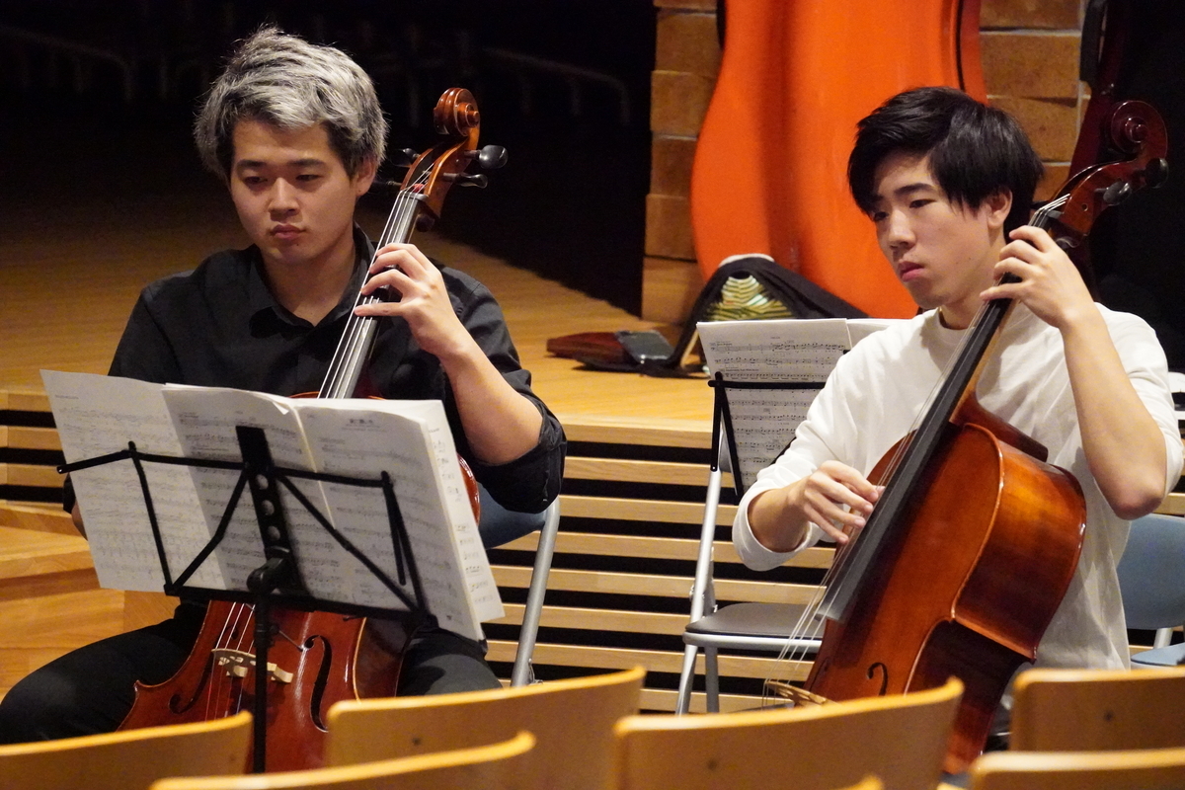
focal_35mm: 272
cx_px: 592
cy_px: 395
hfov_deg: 7.6
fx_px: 8936
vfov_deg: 5.1
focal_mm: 181
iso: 20000
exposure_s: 1/250
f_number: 6.3
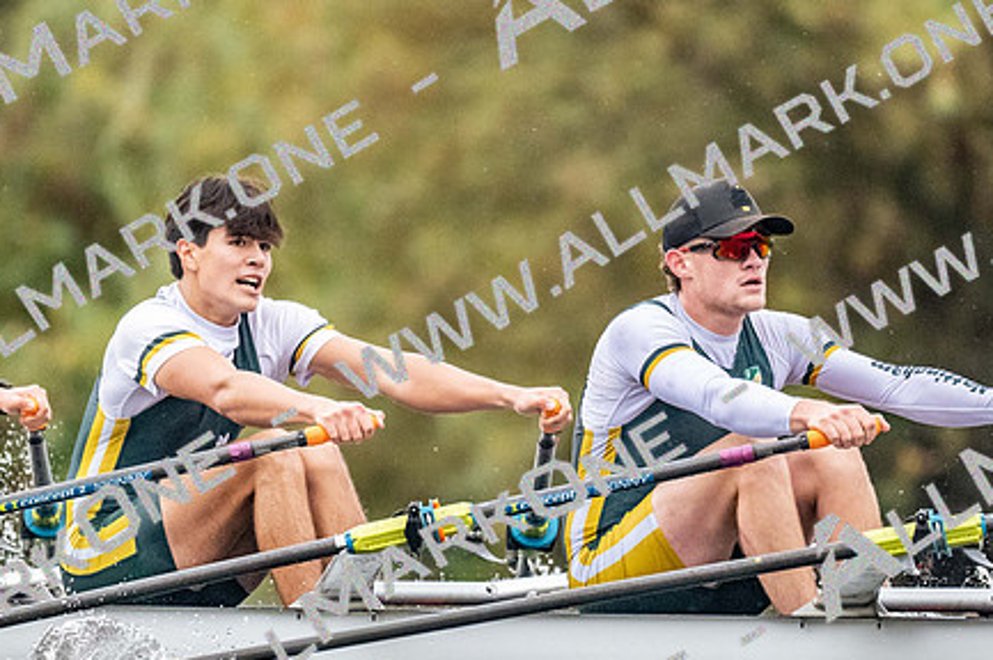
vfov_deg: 1.1
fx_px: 33239
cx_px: 617
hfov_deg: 1.7
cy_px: 406
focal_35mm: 1206
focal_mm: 600
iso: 4500
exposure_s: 1/2500
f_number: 4
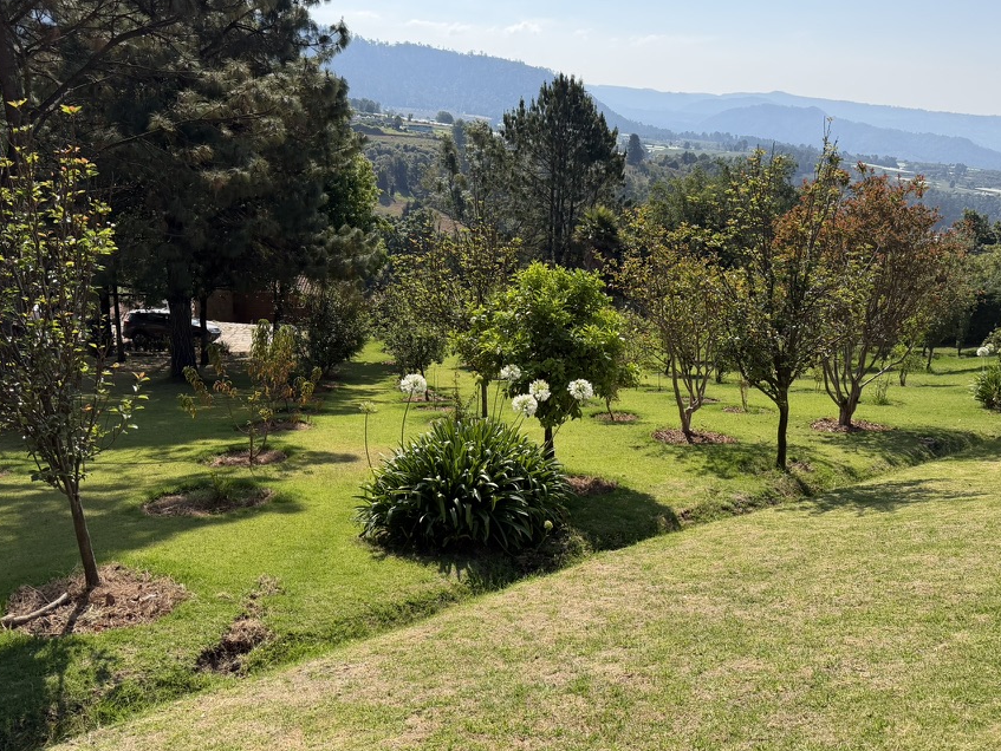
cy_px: 302
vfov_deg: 48.0
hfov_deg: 61.6
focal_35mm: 29
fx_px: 839
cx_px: 533
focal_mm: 6.76
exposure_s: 1/6173
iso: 100
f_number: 1.78
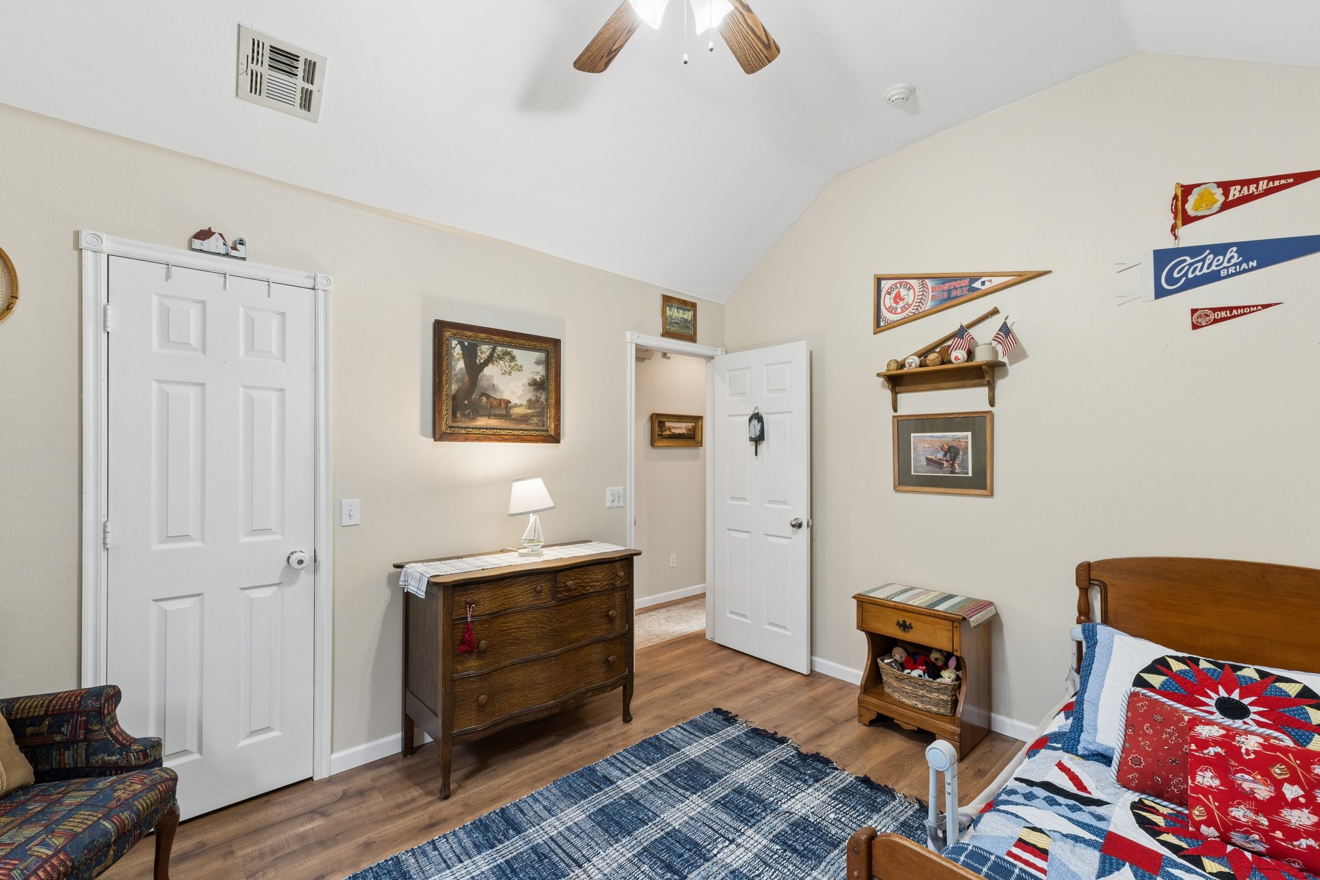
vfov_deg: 77.3
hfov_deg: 100.4
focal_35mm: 15
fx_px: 550
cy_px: 440
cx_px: 660
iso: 250
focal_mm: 10
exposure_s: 1/20
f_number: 8
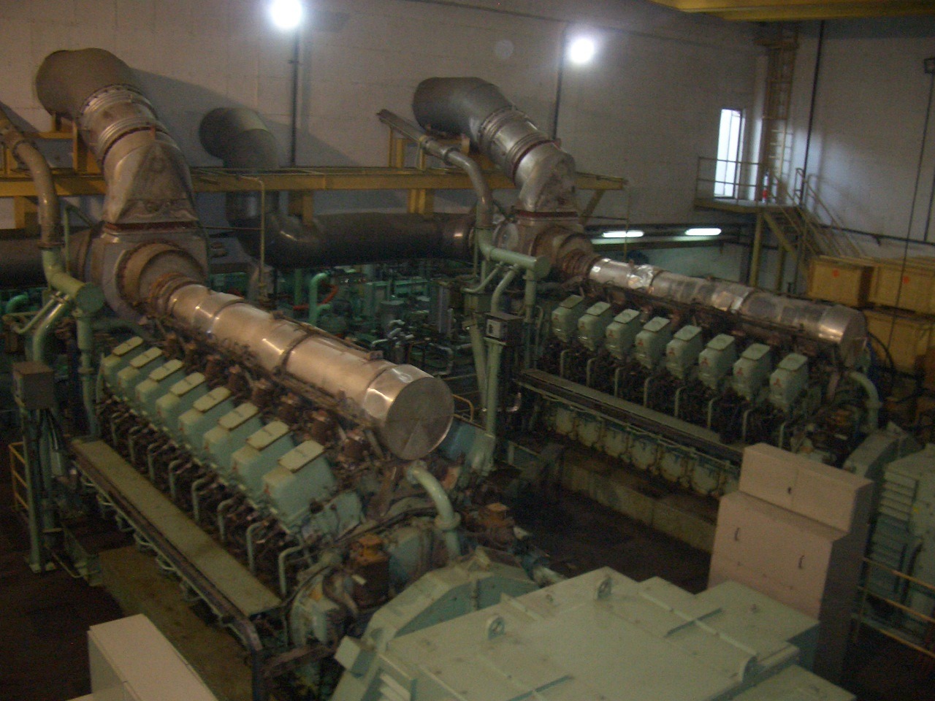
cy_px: 350
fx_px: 945
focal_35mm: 35
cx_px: 468
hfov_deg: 52.6
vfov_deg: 40.7
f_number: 2.6
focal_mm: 5.8
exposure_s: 1/60
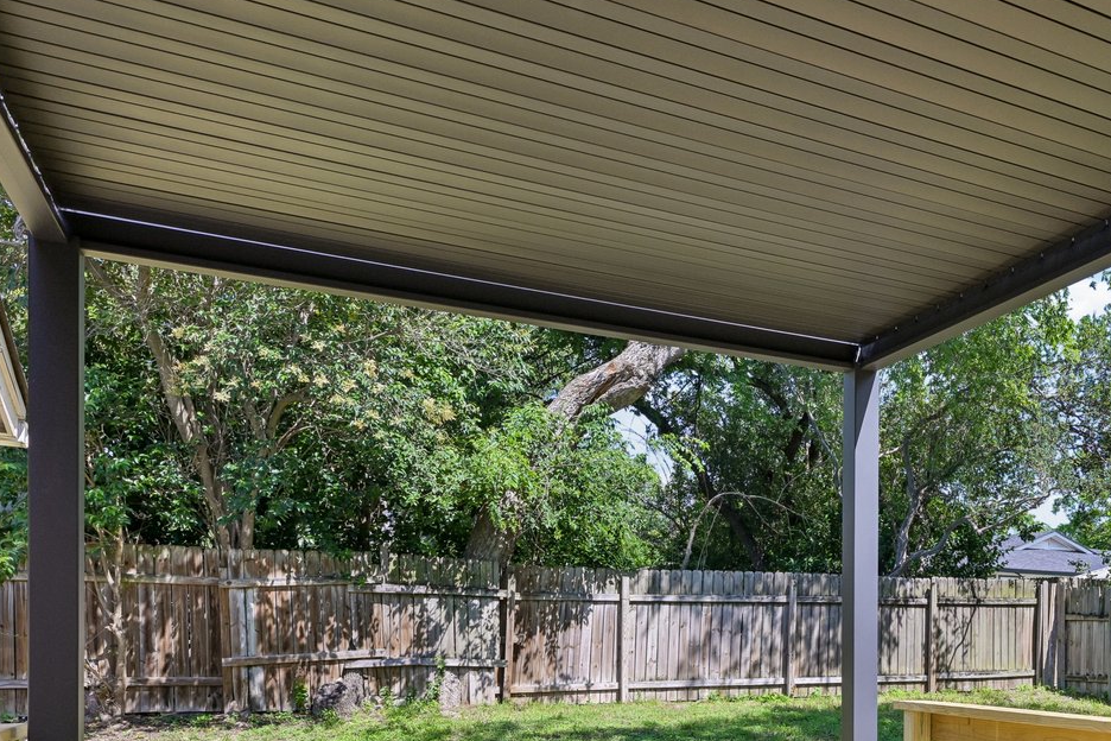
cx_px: 939
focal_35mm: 35
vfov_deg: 36.0
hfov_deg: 50.1
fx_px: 1080
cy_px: 642
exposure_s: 1/250
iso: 100
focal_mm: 16
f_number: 6.7
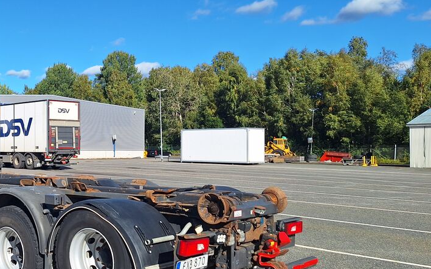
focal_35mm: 44
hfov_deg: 42.4
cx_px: 64
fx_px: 517
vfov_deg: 29.2
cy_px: 145
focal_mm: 5.54
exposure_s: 1/3300
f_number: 1.8
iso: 40
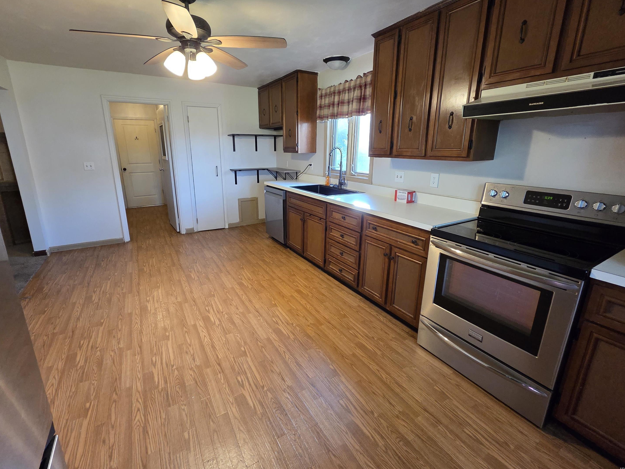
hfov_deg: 102.0
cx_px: 301
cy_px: 222
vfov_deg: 85.6
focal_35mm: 14
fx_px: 253
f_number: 2.2
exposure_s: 1/60
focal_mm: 2.2
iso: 400
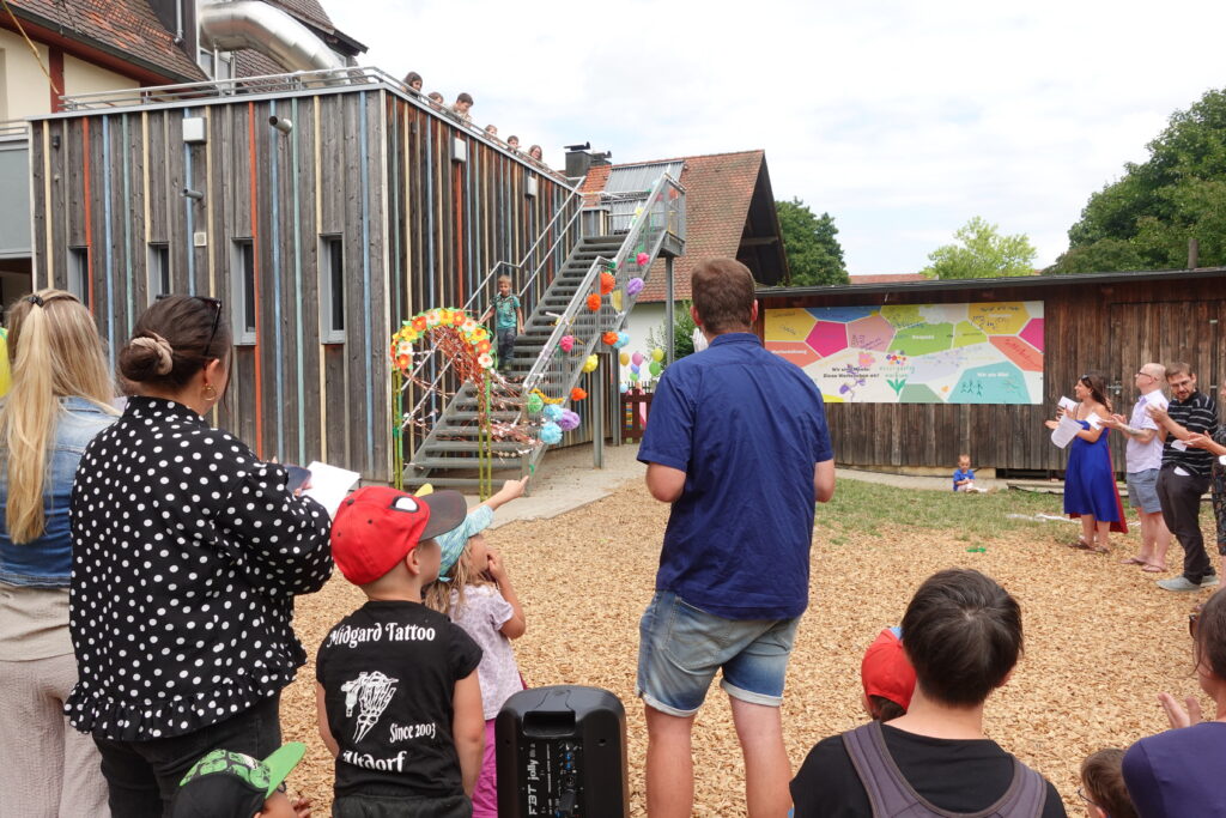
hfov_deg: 63.7
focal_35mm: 29
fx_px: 988
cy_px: 409
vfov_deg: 45.0
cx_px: 613
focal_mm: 11.4
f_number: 5.6
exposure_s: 1/200
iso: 125
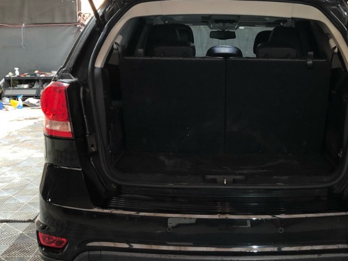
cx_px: 236
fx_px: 513
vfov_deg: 28.3
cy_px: 74
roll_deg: +0.2
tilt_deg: -6.8
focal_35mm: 51
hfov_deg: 37.0
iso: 40
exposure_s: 1/17
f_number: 1.8
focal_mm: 3.99
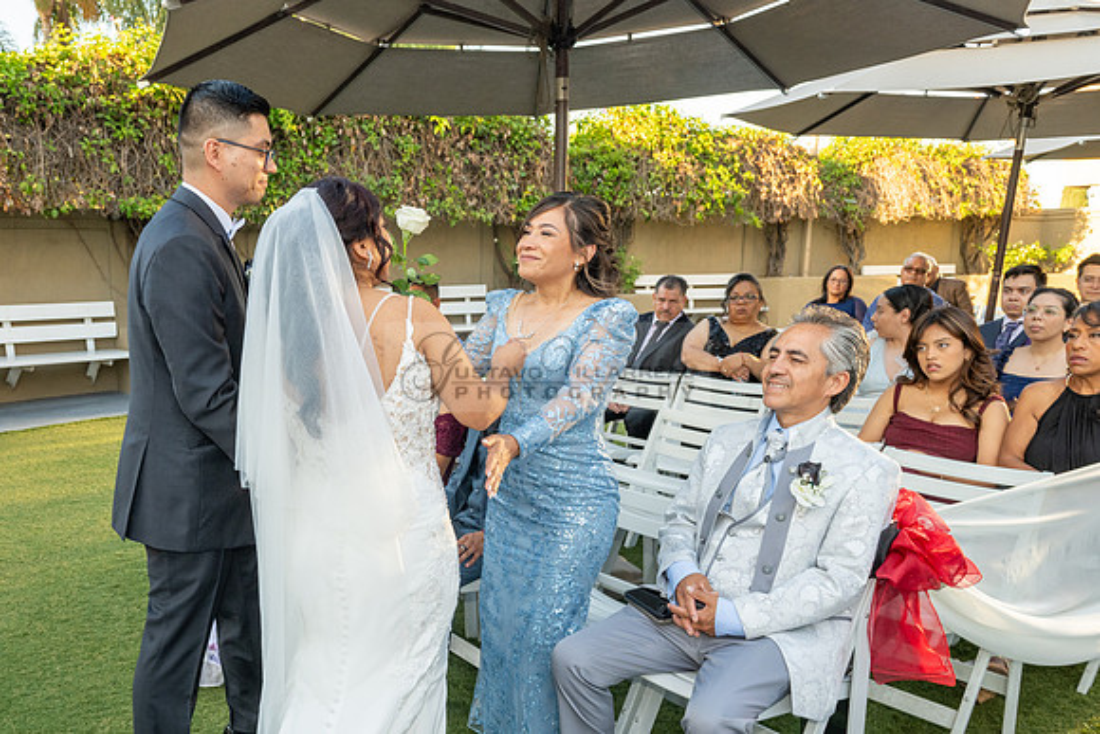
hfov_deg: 58.0
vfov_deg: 41.1
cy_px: 484
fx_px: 967
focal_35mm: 32
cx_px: 375
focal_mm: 24
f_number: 7.1
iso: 500
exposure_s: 1/200
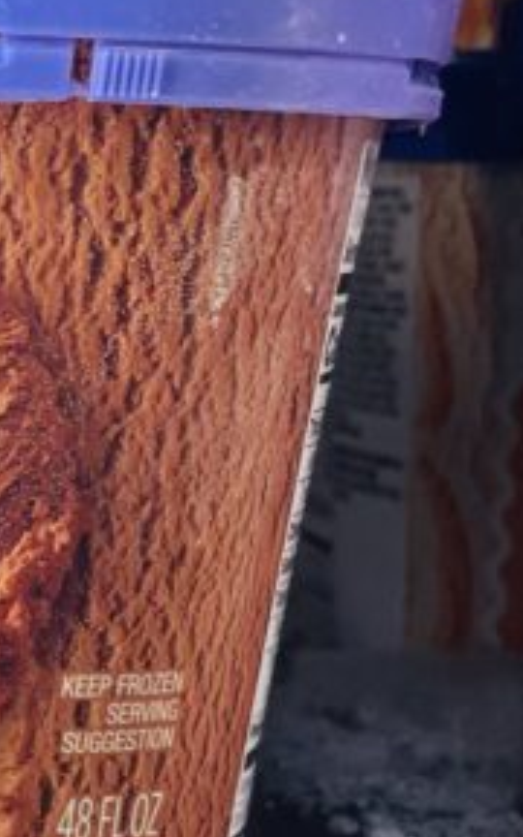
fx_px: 2235
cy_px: 706
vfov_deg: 20.9
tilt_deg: -12.1
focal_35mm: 98
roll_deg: -0.3
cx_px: -572
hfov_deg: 11.7
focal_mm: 4.2
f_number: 1.6
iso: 50
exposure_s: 1/120
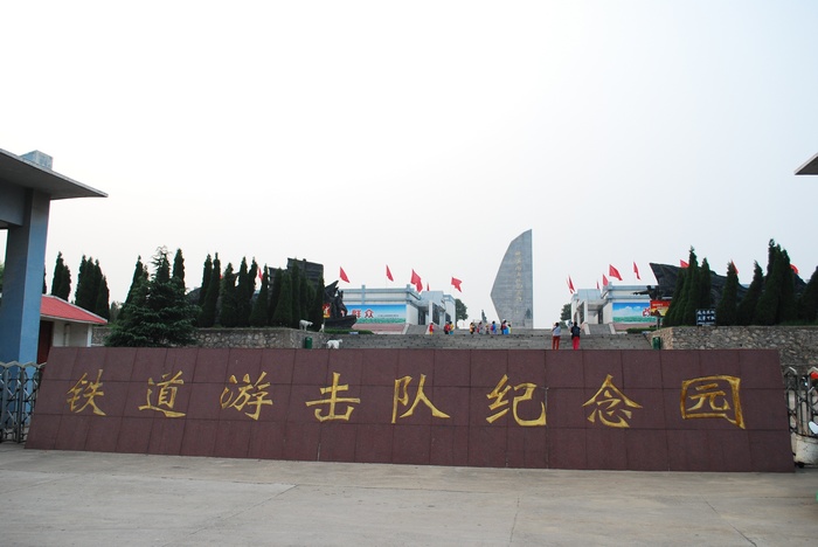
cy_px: 274
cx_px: 409
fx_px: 682
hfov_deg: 61.9
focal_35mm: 30
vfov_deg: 43.7
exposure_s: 1/125
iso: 400
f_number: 5.6
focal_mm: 20
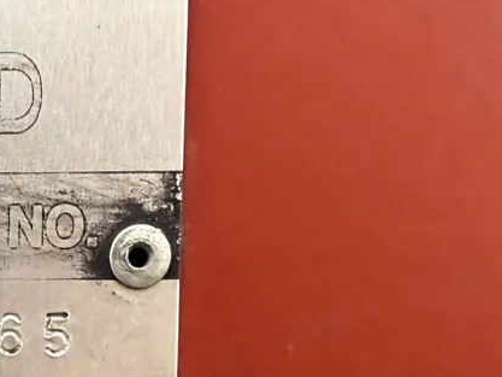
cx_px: -247
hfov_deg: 18.8
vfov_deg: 14.1
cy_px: 689
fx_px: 1335
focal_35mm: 92
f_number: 2.2
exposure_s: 1/99
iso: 200
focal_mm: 2.22
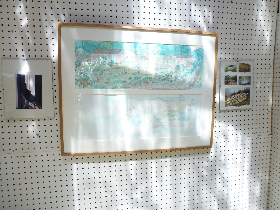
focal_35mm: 24
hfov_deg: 71.6
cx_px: 140
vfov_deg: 56.8
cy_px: 105
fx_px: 194
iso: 100
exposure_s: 1/80
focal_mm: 4.3
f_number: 3.3
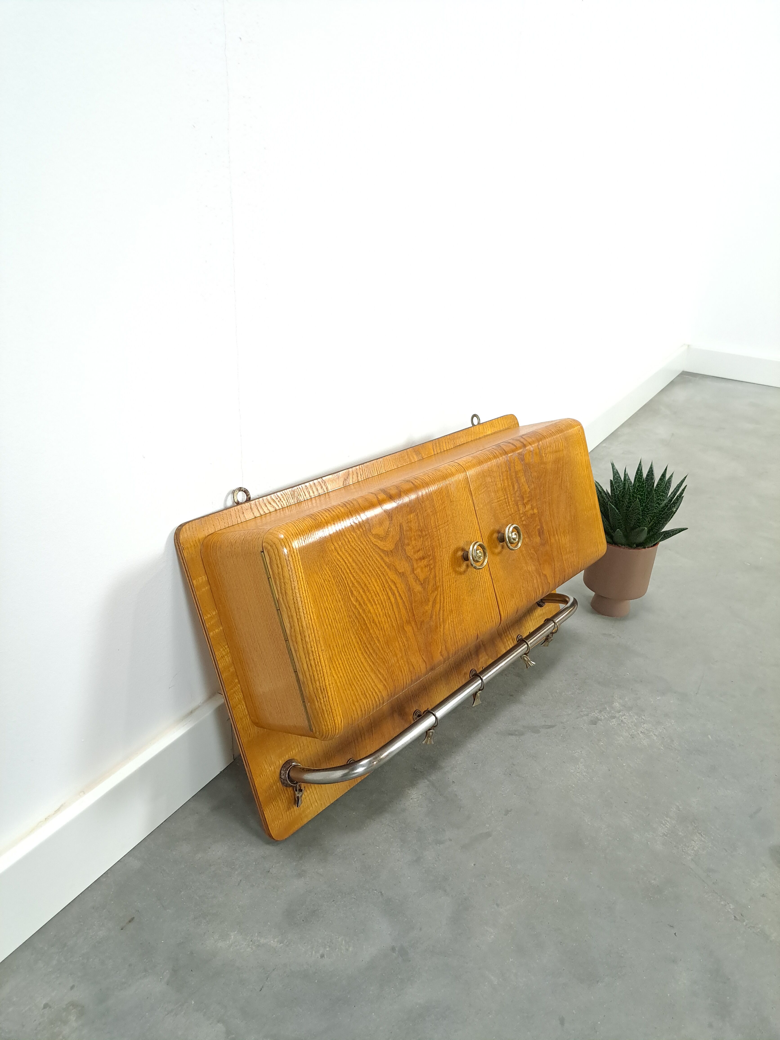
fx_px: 721
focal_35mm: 24
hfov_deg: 56.8
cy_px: 520
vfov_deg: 71.6
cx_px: 390
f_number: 1.8
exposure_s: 1/50
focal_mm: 5.23
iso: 400
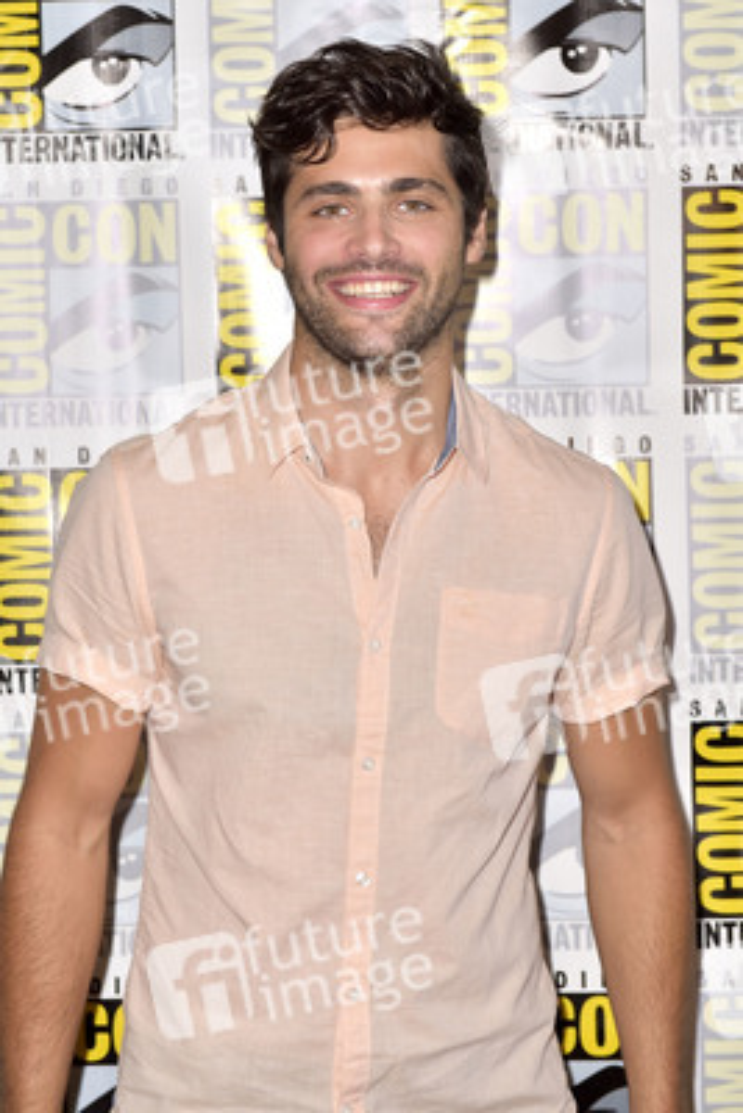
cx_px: 372
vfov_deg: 28.8
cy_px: 556
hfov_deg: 19.5
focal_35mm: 70
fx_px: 2165
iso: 500
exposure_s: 1/320
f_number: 6.3
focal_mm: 70
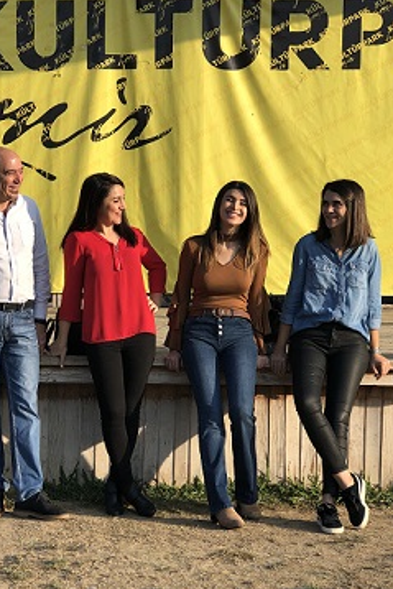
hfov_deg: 16.5
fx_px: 1341
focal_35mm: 82
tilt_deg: -3.1
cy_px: 287
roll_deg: -0.4
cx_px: 52
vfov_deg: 24.8
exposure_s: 1/306
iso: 20
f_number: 2.8
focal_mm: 6.6
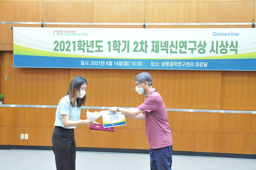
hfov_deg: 43.7
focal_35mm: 45
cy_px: 85
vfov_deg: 29.8
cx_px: 128
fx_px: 320
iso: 3200
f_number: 4
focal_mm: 30
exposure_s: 1/60
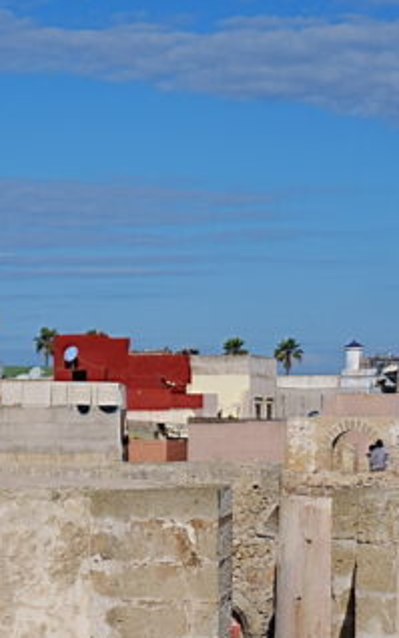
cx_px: 80
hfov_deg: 10.2
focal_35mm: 128
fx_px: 2225
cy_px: 610
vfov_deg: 16.0
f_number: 9
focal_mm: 39
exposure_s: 1/1250
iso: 100
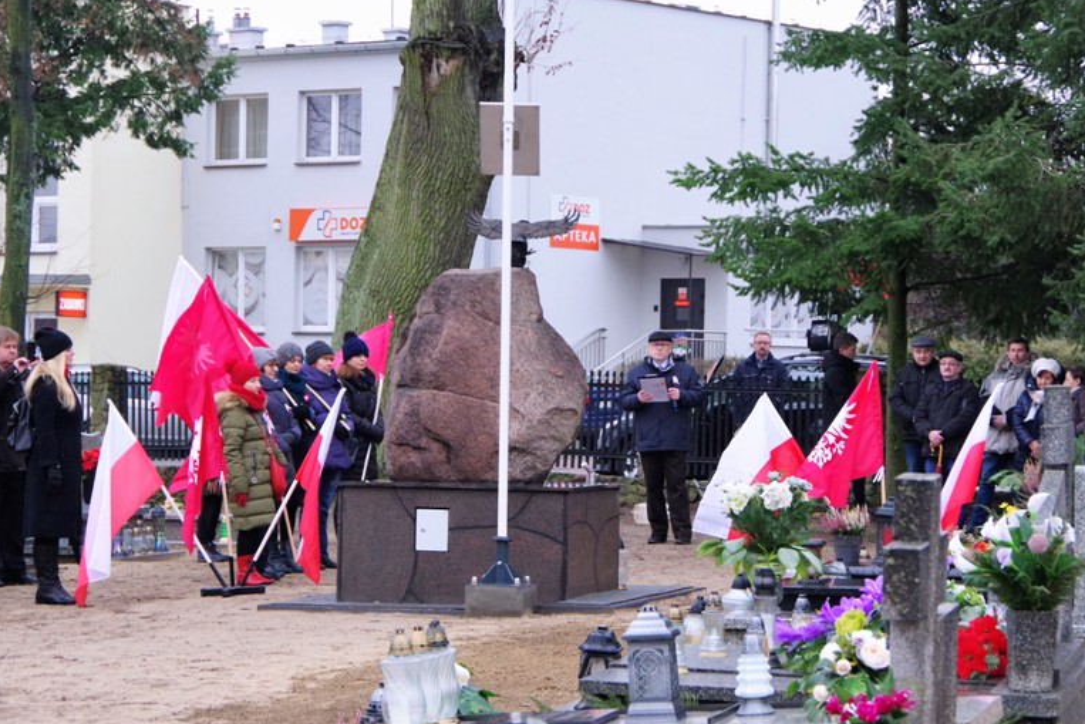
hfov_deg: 19.3
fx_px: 3195
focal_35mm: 106
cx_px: 633
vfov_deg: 12.9
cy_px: 459
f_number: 5.6
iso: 1600
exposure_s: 1/160
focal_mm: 53
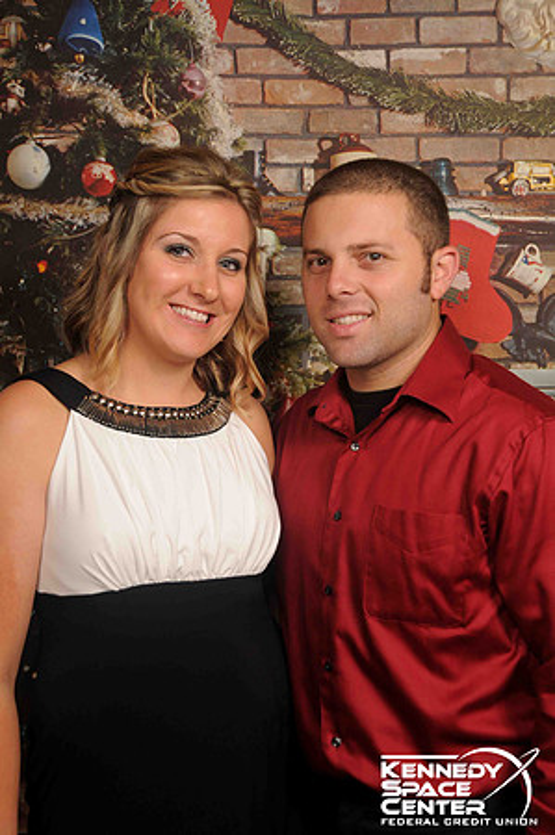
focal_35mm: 57
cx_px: 278
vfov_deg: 35.1
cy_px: 418
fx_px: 1321
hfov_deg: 23.7
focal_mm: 38
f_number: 5.6
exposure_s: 1/125
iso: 200
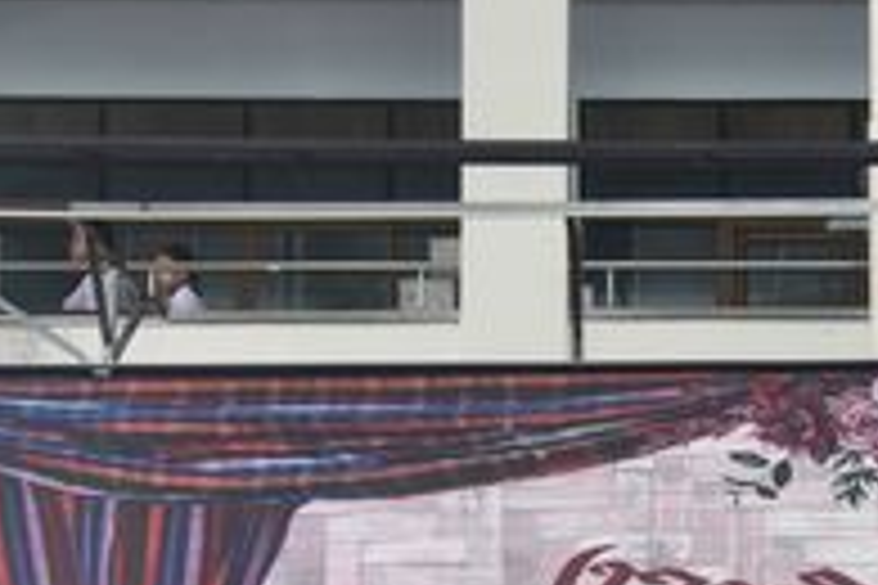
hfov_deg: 16.3
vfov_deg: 11.0
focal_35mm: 123
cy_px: 621
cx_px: 873
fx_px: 3000
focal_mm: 40
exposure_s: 1/125
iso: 1000
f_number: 4
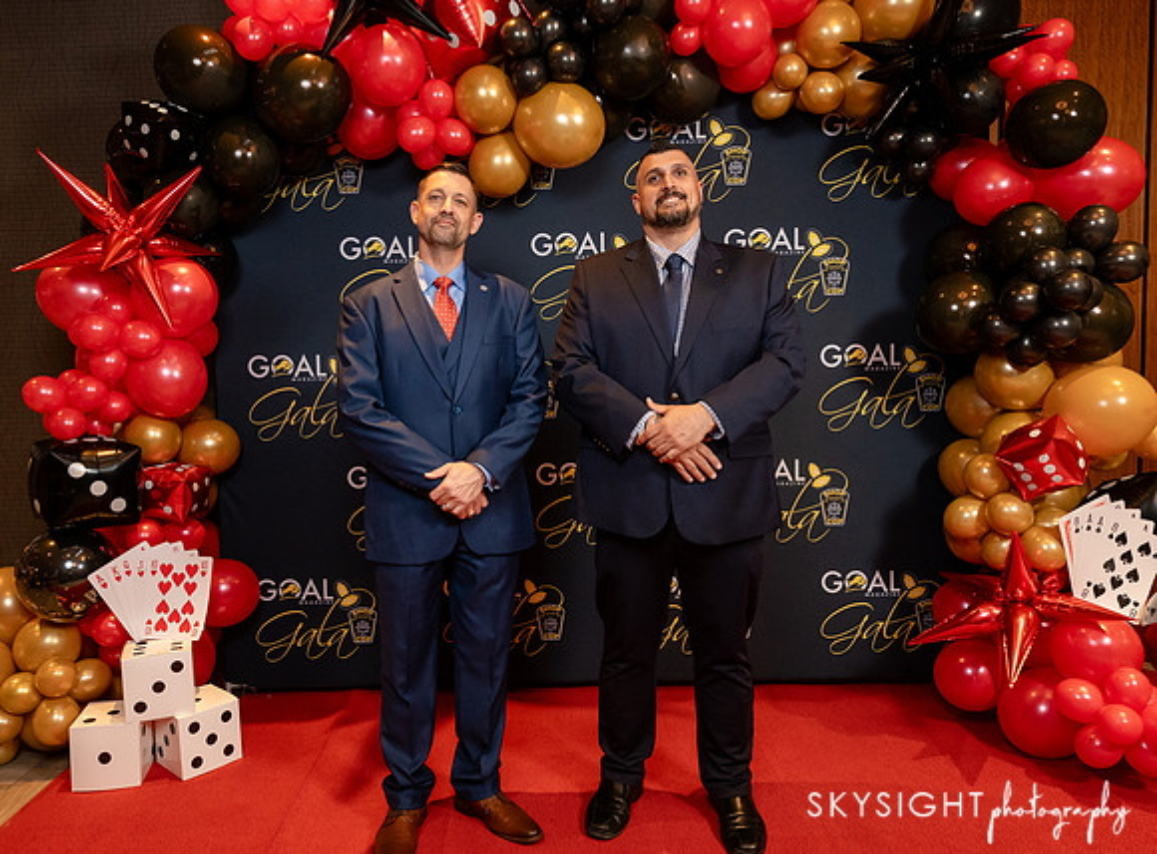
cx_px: 517
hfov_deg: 67.6
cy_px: 427
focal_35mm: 26
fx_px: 861
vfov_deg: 52.8
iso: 3200
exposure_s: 1/125
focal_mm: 24
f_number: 5.6
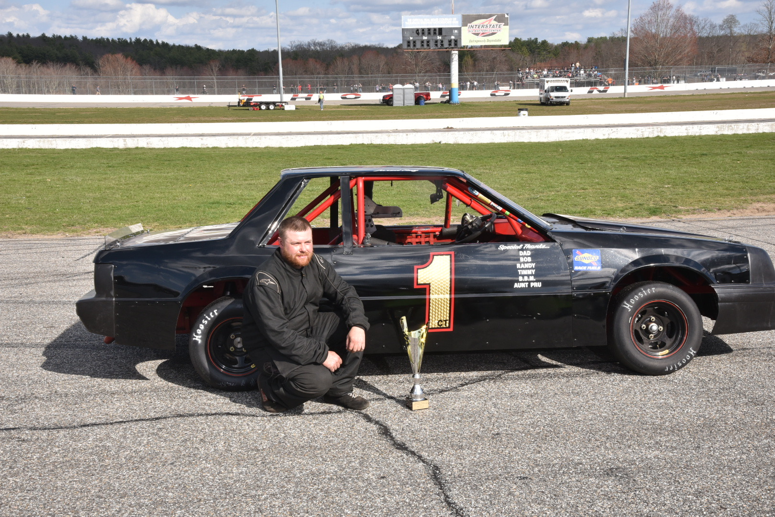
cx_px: 388
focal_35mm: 44
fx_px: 947
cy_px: 258
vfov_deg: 30.5
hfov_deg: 44.5
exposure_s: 1/250
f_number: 20
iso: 640
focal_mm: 44
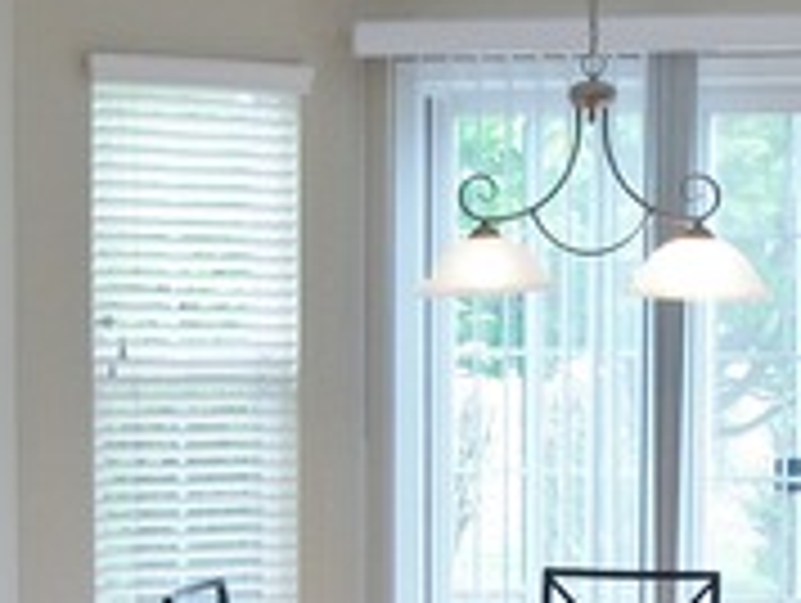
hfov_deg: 17.1
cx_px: 513
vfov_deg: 12.8
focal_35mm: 115
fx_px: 2665
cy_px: 531
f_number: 2.9
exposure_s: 1/40
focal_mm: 5.7
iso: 80
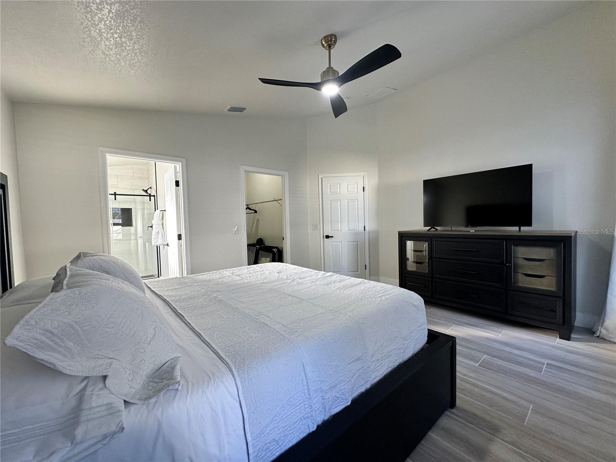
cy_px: 231
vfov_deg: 85.7
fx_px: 249
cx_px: 308
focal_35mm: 14
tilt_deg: -1.9
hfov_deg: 102.1
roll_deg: +1.7
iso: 200
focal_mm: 2.22
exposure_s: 1/120
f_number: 2.2
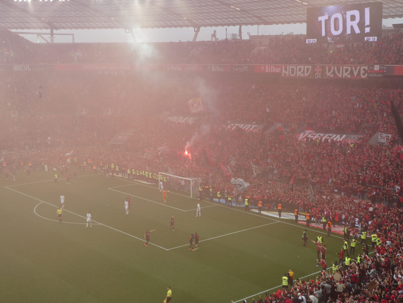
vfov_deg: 29.1
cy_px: 152
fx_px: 582
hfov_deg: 38.2
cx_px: 202
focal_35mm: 50
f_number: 4.1
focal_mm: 9
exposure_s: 1/80
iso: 100
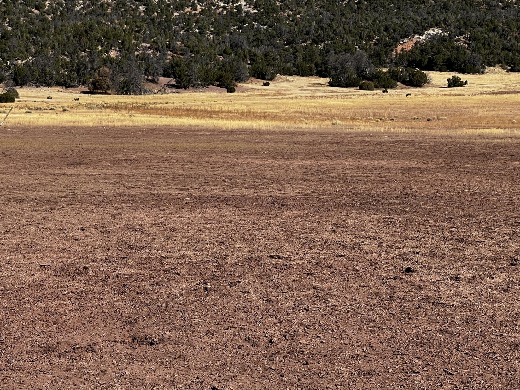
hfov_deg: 16.9
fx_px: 1743
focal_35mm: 116
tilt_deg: -0.5
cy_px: 206
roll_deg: +0.3
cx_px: 185
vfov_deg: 12.8
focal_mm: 9
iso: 32
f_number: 2.8
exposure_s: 1/747
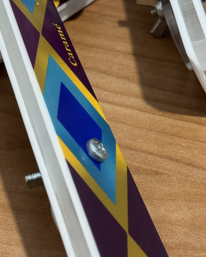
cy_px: 63
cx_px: 35
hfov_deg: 15.9
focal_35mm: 96
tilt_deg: -46.4
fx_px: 731
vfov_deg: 19.8
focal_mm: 6.76
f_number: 1.78
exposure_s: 1/50
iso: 250
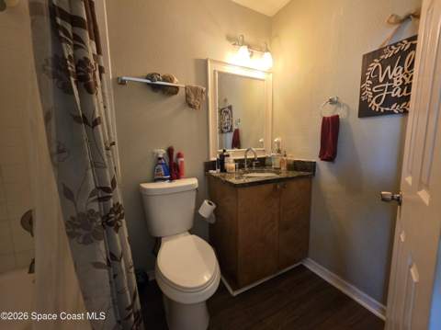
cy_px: 165
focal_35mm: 13
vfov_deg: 89.8
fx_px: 165
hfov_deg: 106.2
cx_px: 220
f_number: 1.9
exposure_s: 1/60
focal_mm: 2.2
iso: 400
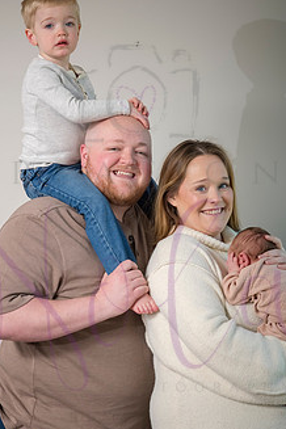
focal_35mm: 117
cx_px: 142
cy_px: 219
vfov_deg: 17.5
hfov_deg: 11.7
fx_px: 1394
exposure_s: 1/250
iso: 500
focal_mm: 85
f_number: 8
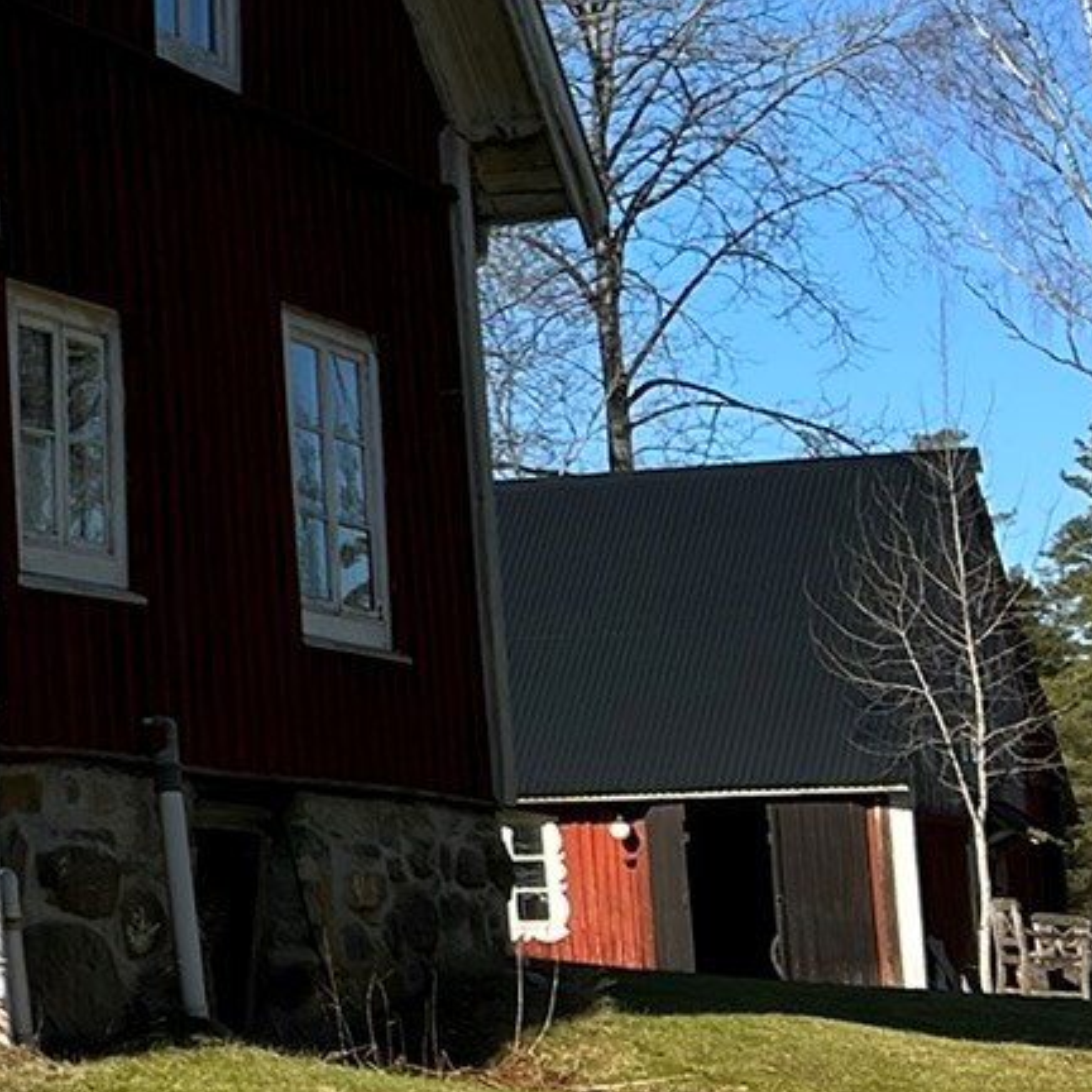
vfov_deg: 15.9
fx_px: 3890
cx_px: -983
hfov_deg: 13.9
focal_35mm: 109
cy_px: 351
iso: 50
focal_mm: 5.7
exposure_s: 1/3077
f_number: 1.5
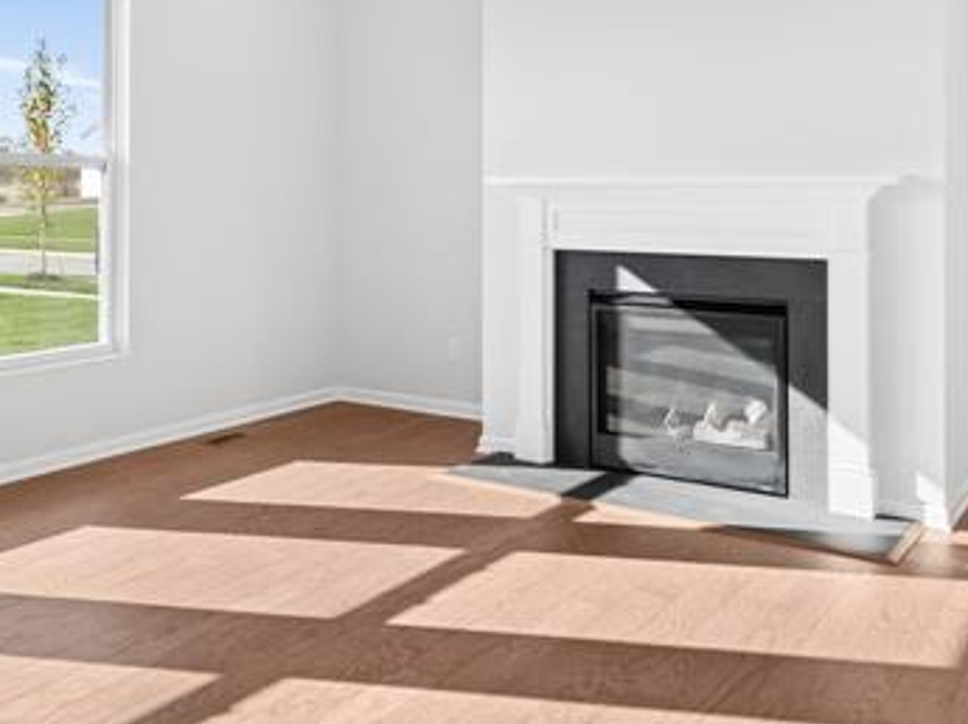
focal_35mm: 40
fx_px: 1117
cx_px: 292
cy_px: 178
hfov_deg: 45.8
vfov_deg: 35.1
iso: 100
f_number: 9
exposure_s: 1/13
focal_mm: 14
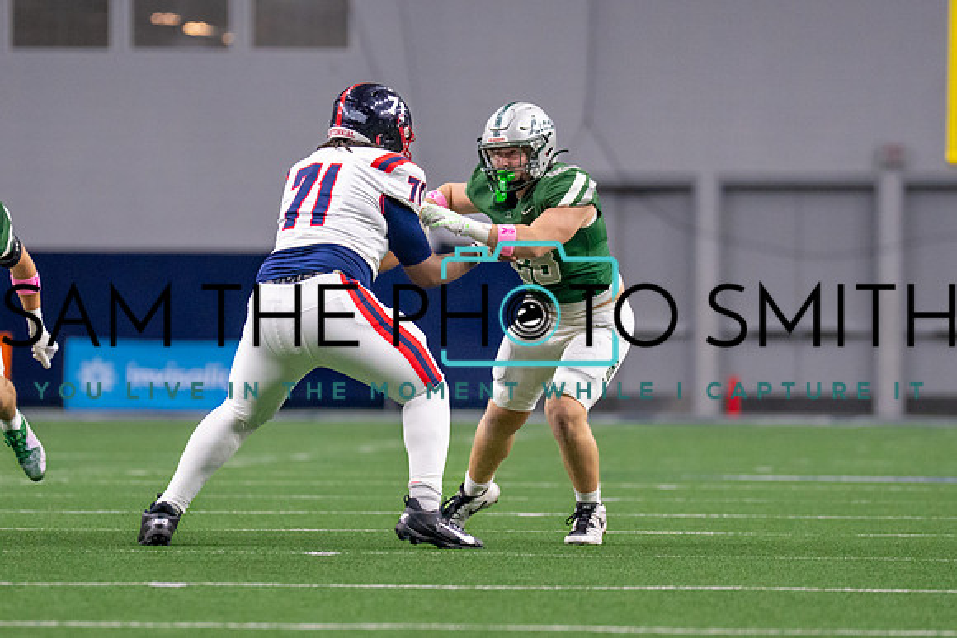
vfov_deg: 3.5
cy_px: 307
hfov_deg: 5.3
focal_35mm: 389
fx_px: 10336
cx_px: 426
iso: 2500
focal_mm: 200
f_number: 2.8
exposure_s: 1/1000
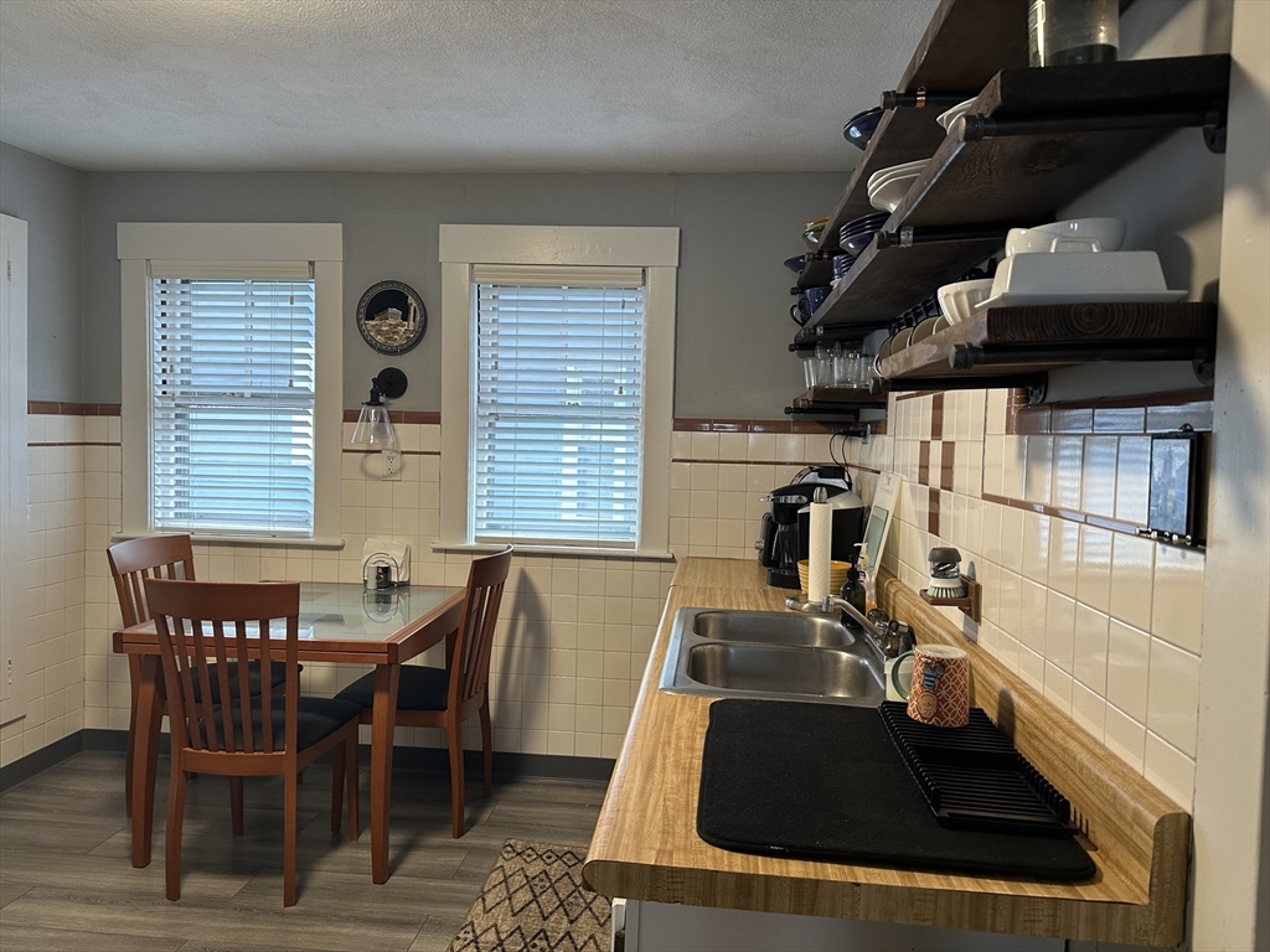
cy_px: 476
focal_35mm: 24
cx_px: 635
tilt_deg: -1.8
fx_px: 881
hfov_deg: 71.6
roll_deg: -1.2
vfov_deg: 56.8
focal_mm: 6.86
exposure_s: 1/60
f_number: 1.78
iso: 160
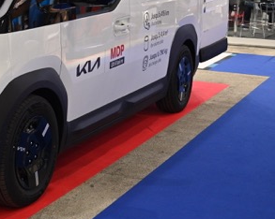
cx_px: 22
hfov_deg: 23.2
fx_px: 651
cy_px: 57
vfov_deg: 19.0
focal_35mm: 80
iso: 2200
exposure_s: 1/125
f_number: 4.8
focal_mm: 39
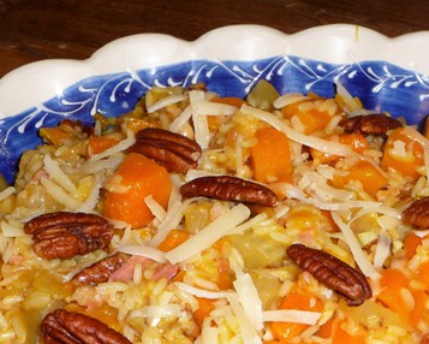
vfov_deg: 21.5
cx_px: 257
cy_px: 285
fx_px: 889
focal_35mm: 70
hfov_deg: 27.1
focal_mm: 6.7
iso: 100
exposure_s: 1/30
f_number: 3.9
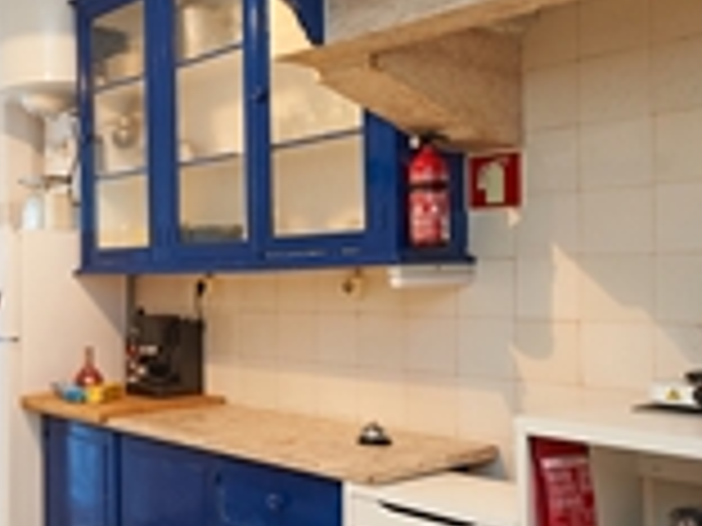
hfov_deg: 41.0
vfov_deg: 34.3
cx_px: 58
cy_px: 236
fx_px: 852
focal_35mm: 42
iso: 400
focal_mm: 16
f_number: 7.1
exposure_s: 1/6
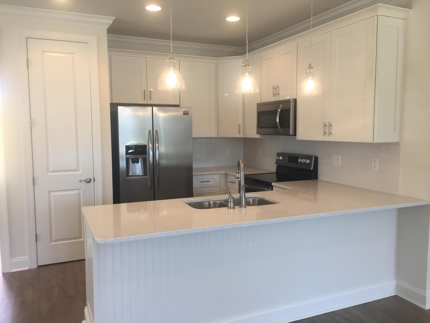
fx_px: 360
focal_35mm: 29
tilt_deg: -5.9
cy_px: 162
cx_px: 215
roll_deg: -0.1
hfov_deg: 61.7
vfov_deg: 48.2
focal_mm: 4.15
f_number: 2.2
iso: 32
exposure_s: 1/40
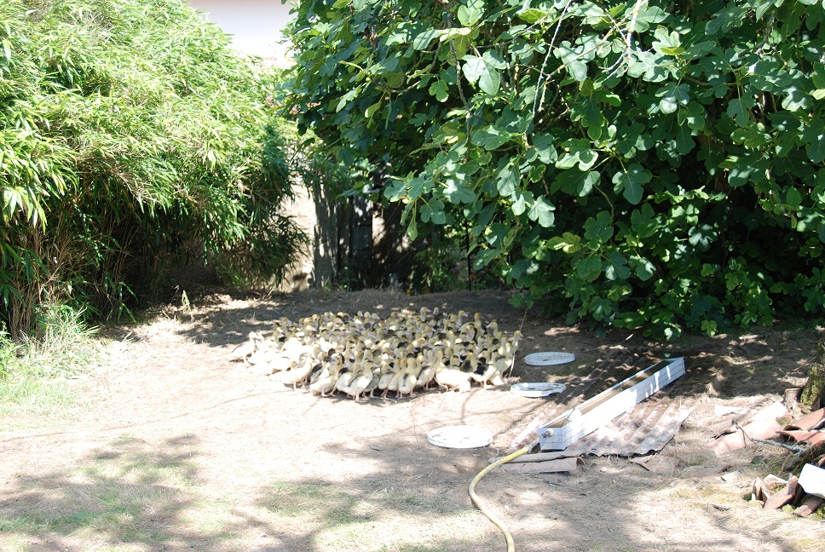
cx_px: 412
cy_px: 276
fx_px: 1101
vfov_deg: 28.2
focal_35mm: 48
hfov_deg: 41.1
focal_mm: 32
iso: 125
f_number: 5.6
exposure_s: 1/125
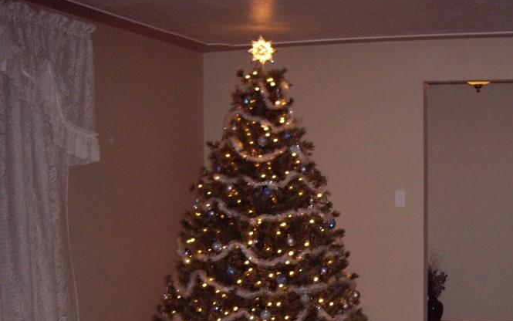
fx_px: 867
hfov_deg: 32.3
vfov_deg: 20.8
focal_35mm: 62
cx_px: 389
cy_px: 250
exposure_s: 1/40
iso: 200
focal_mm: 6.2
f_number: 2.7
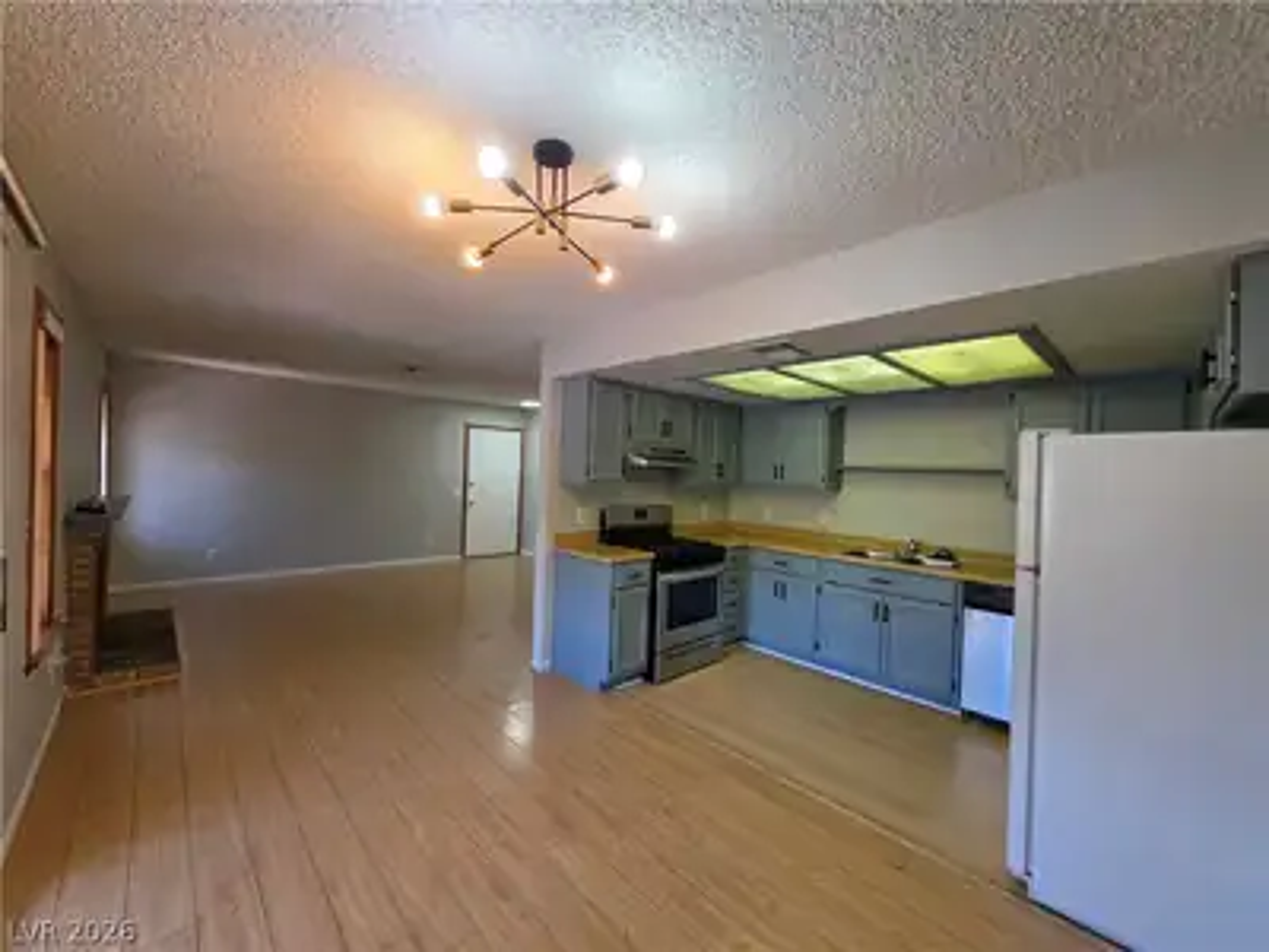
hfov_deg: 106.2
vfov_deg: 89.9
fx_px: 477
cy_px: 476
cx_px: 634
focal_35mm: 13
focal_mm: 2.2
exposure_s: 1/120
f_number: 1.9
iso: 64
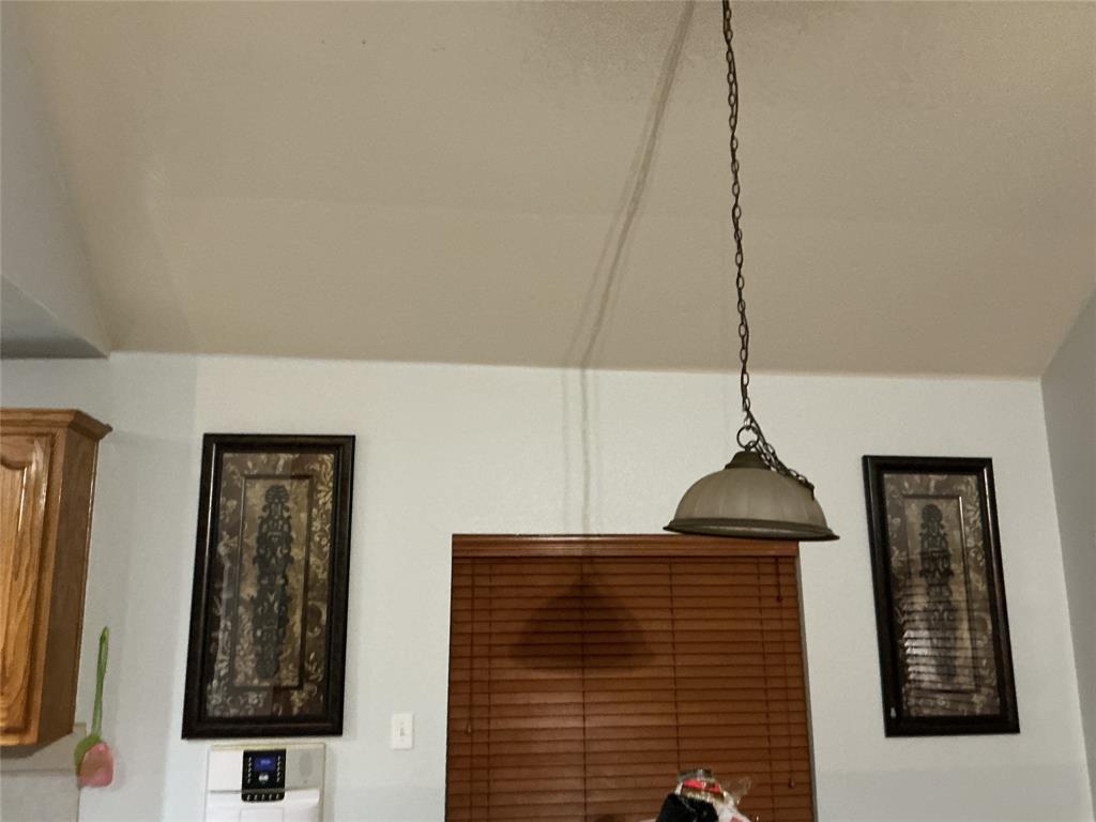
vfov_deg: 48.2
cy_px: 411
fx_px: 918
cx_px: 548
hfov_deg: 61.7
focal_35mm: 29
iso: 500
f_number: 1.8
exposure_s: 1/30
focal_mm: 3
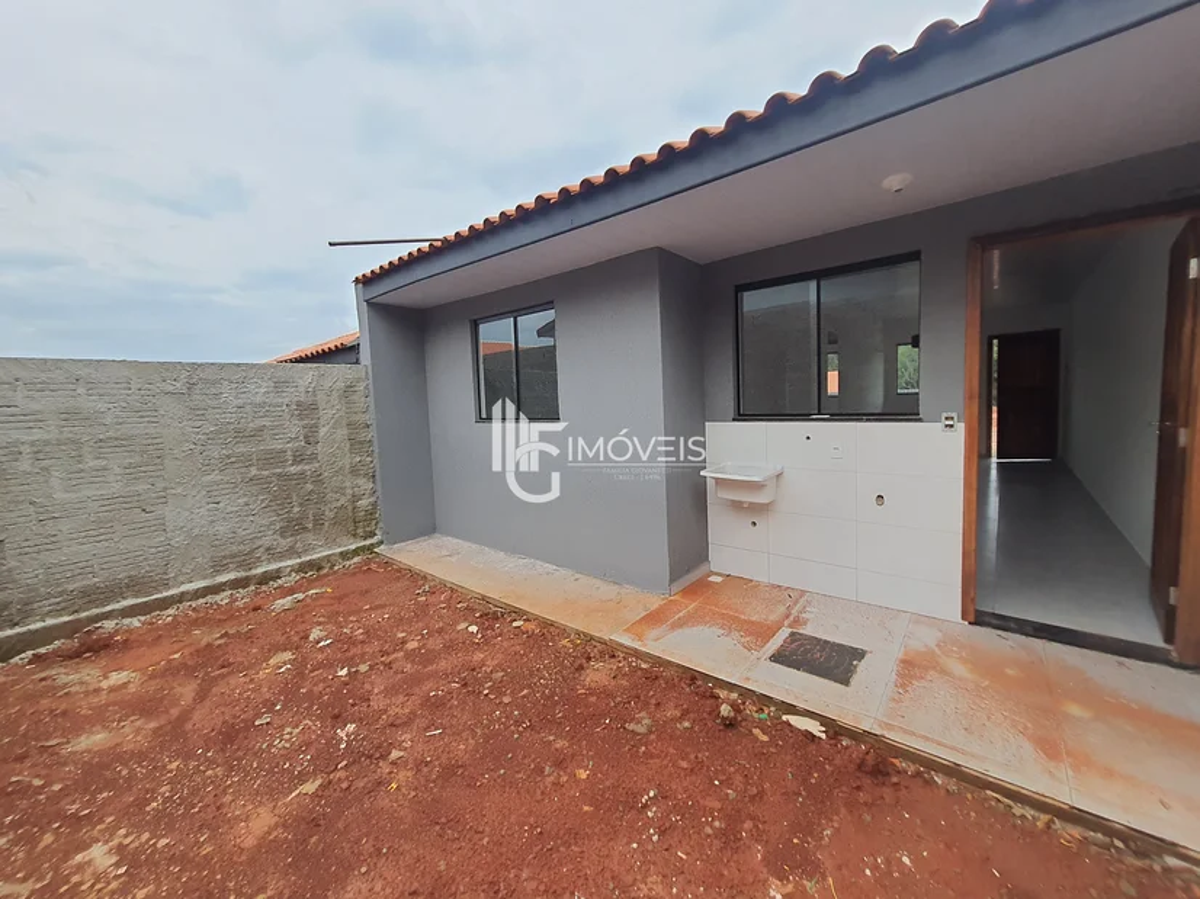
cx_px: 600
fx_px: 451
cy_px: 450
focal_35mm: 13
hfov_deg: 106.2
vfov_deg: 89.9
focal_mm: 1.74
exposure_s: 1/60
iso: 125
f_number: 2.2
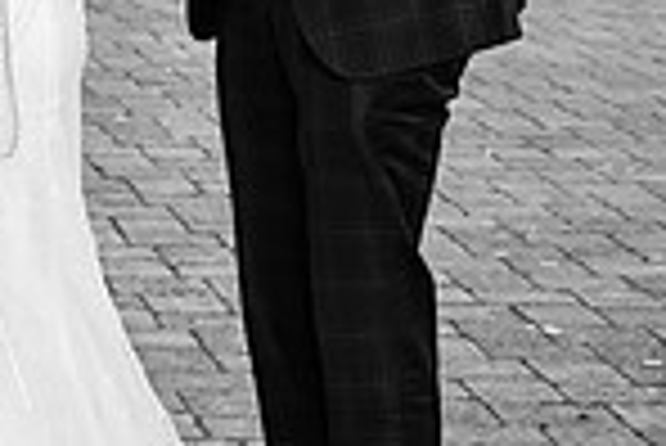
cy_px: -166
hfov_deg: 11.1
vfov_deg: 7.4
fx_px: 3389
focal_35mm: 183
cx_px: -72
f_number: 2.8
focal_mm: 25.7
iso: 320
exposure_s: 1/500
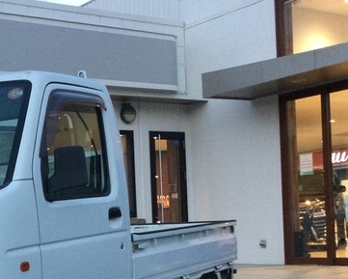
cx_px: -15
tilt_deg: -2.1
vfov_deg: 22.3
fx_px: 690
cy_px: 245
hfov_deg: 26.5
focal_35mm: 67
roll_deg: +3.2
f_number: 2.4
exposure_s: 1/30
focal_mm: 3.3
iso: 50
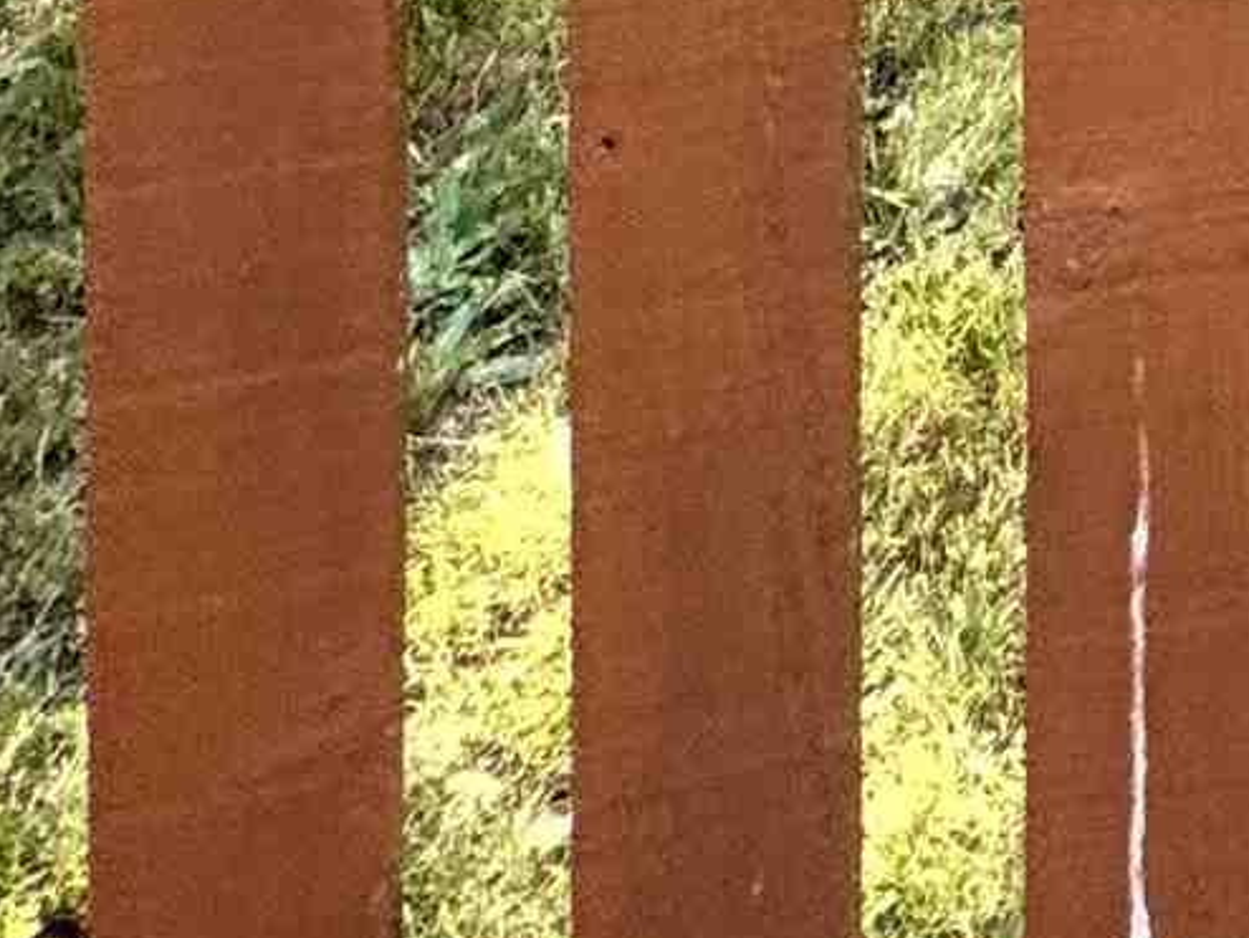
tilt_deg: -1.6
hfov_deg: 14.3
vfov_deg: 10.8
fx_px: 3141
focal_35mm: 87
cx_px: 3049
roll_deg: +1.6
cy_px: -1937
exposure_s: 1/215
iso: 40
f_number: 2.2
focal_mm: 2.22
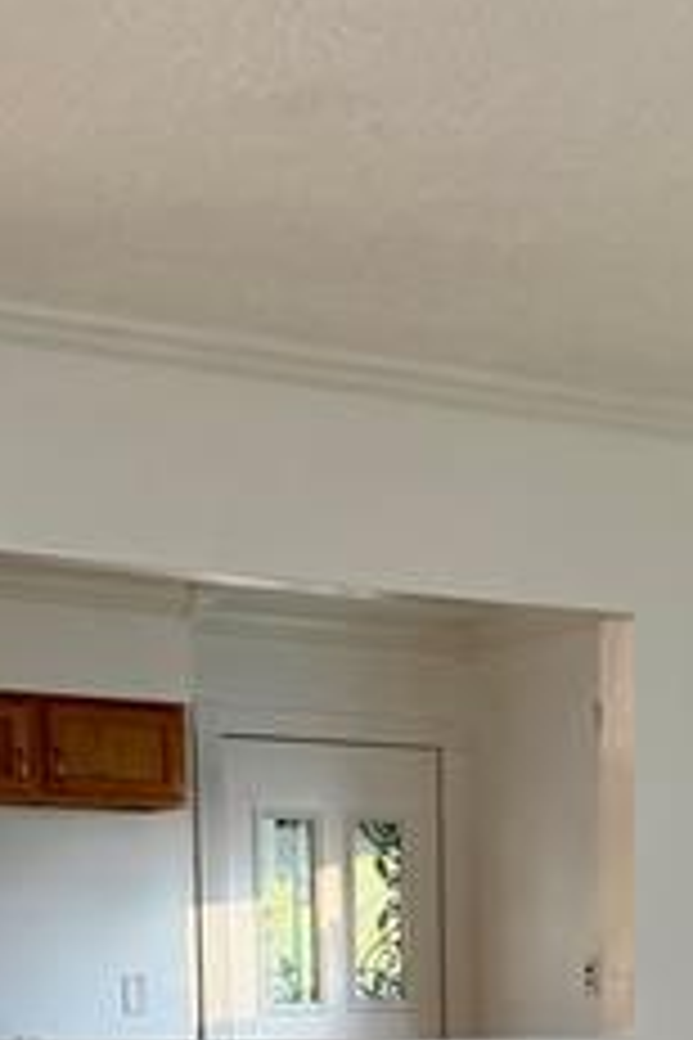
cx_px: 634
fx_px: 2396
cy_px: 1216
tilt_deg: -7.6
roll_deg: -0.1
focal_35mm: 83
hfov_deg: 16.2
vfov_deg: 22.7
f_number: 1.78
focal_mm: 6.76
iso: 200
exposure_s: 1/173
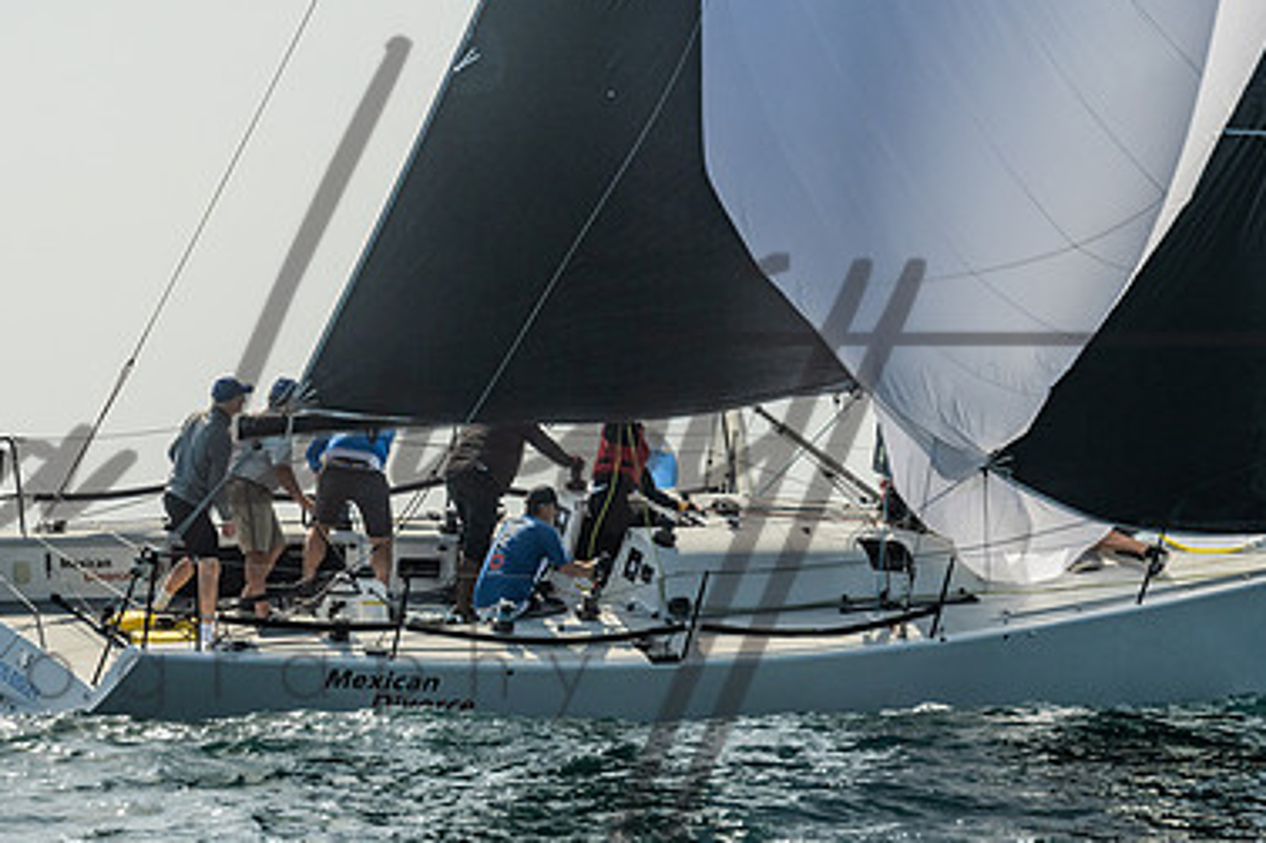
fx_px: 7311
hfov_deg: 9.9
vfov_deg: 6.6
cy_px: 418
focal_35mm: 208
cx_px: 443
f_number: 6.3
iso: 320
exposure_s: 1/1600
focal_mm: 135
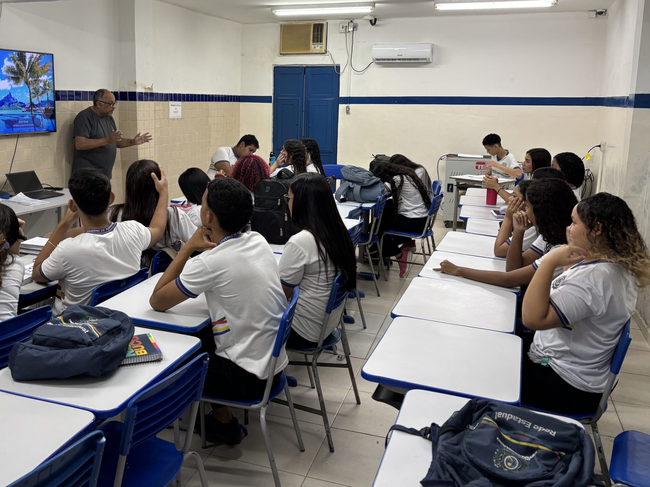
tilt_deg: -7.6
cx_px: 242
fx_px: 638
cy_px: 184
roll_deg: -1.2
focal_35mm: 34
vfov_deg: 41.5
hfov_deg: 53.3
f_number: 1.6
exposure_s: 1/60
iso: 80
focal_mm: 5.96
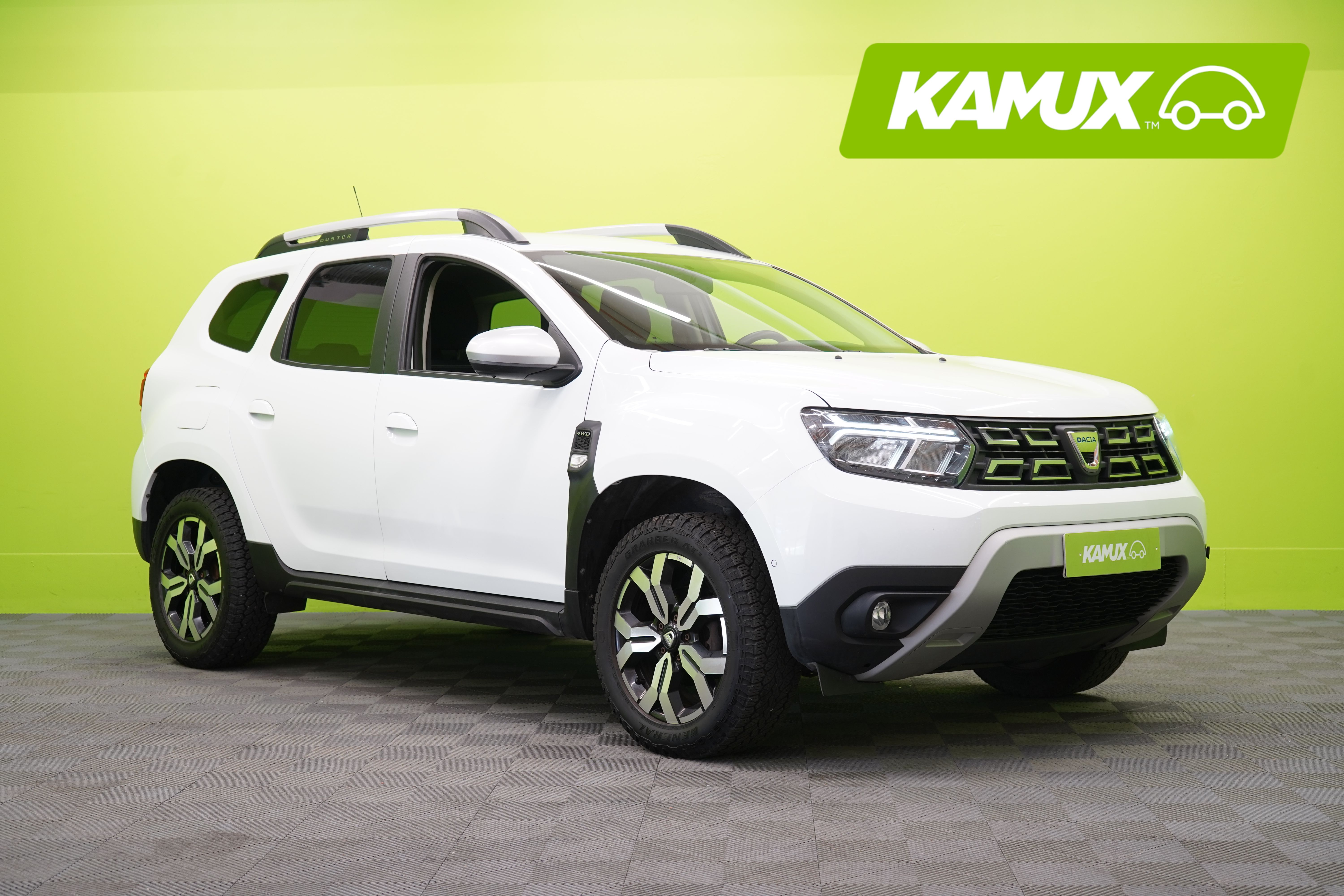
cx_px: 672
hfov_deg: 40.3
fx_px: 1829
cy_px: 448
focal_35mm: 49
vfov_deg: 27.5
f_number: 5
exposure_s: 1/30
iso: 400
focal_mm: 49
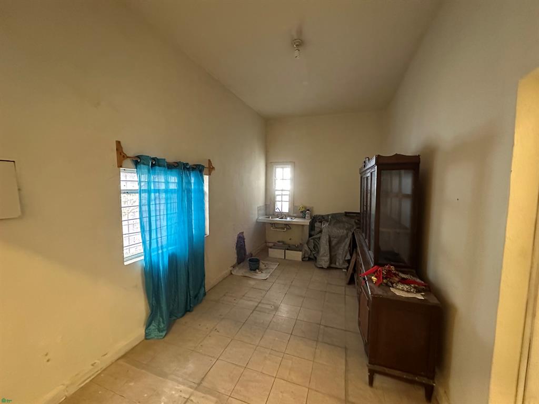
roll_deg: -1.9
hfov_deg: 102.1
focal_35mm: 14
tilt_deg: -2.7
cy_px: 202
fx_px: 218
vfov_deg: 85.7
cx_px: 270
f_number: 2.2
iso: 1000
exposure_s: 1/60
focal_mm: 2.22
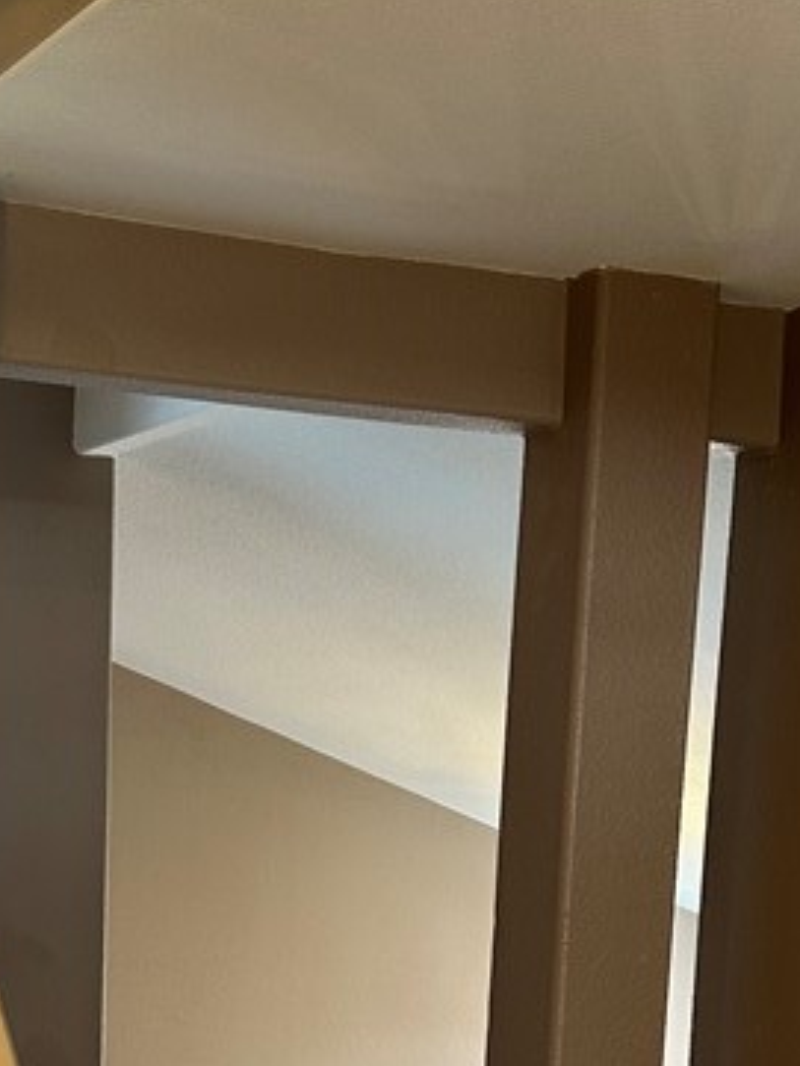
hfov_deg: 21.5
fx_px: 2094
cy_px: 1119
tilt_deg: -7.7
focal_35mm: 68
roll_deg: -3.2
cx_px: 207
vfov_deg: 26.7
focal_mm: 6.86
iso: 160
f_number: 1.78
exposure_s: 1/60
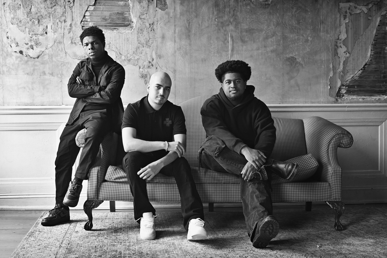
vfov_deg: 27.0
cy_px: 129
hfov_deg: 39.6
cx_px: 194
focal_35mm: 50
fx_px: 537
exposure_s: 1/100
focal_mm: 50
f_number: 5.6
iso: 1600
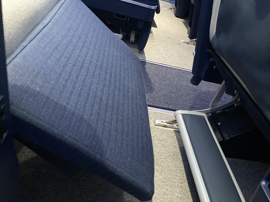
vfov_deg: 49.7
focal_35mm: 28
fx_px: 218
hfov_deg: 63.4
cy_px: 101
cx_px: 135
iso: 640
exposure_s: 1/26
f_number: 1.8
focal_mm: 3.99
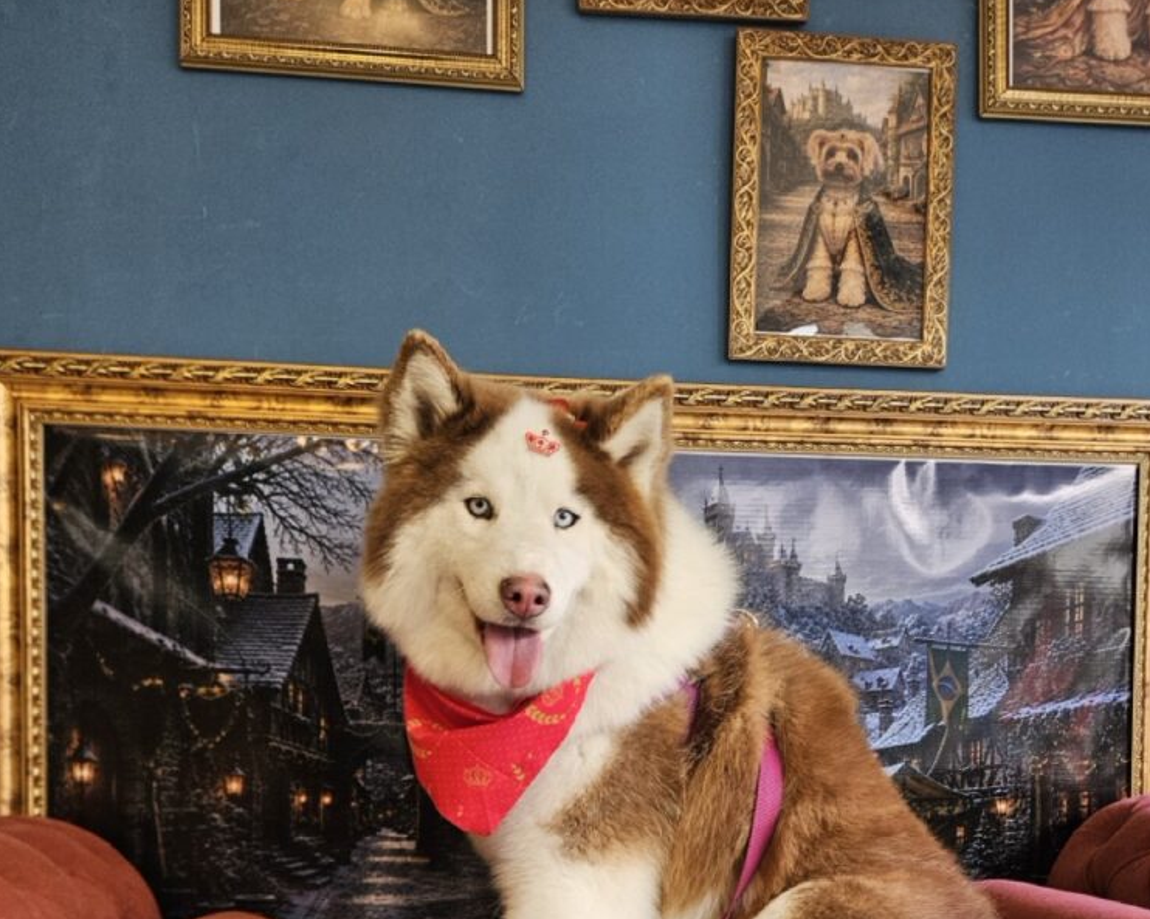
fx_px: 1055
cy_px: 775
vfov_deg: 44.1
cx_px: 587
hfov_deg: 57.2
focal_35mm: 31
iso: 250
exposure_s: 1/207
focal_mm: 5.4
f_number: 1.8
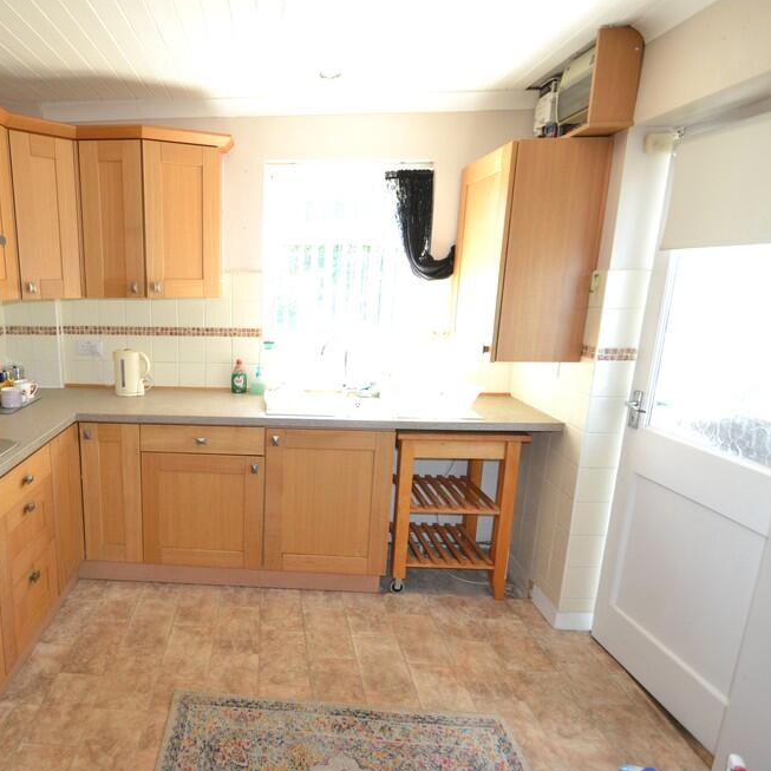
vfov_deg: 74.8
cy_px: 377
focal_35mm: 20
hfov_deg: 72.3
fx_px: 504
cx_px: 249
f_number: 4
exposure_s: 1/80
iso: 400
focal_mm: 10
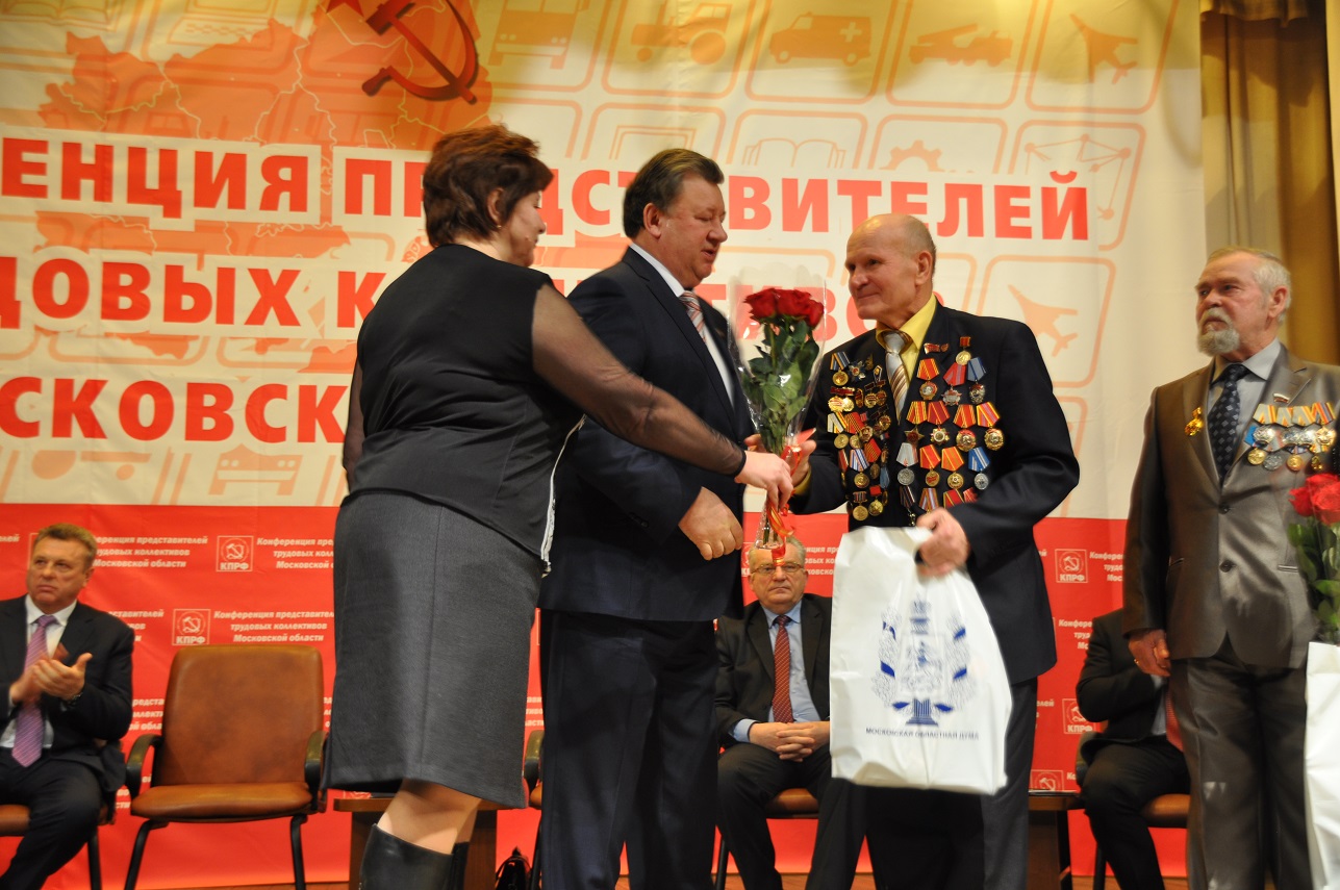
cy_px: 445
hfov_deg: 41.2
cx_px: 670
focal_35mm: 48
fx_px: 1785
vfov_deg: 28.0
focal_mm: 32
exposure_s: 1/20
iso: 400
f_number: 4.5
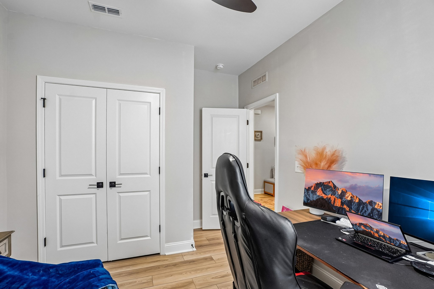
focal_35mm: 15
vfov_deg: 77.3
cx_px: 217
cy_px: 144
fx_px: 181
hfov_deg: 100.4
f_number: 8
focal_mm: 10
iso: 400
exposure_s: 1/3.33
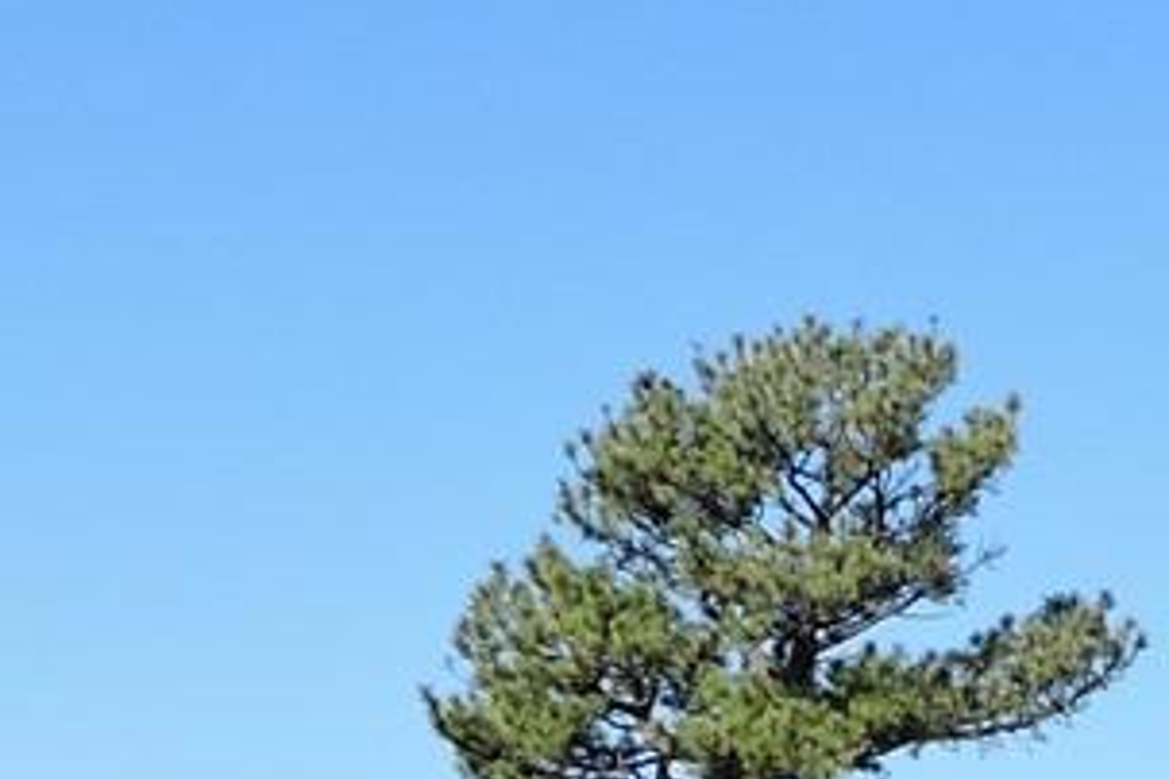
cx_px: 1292
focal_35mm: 132
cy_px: 1562
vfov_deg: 9.7
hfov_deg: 15.1
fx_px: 4286
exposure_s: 1/1000
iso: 100
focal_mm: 4.3
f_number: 3
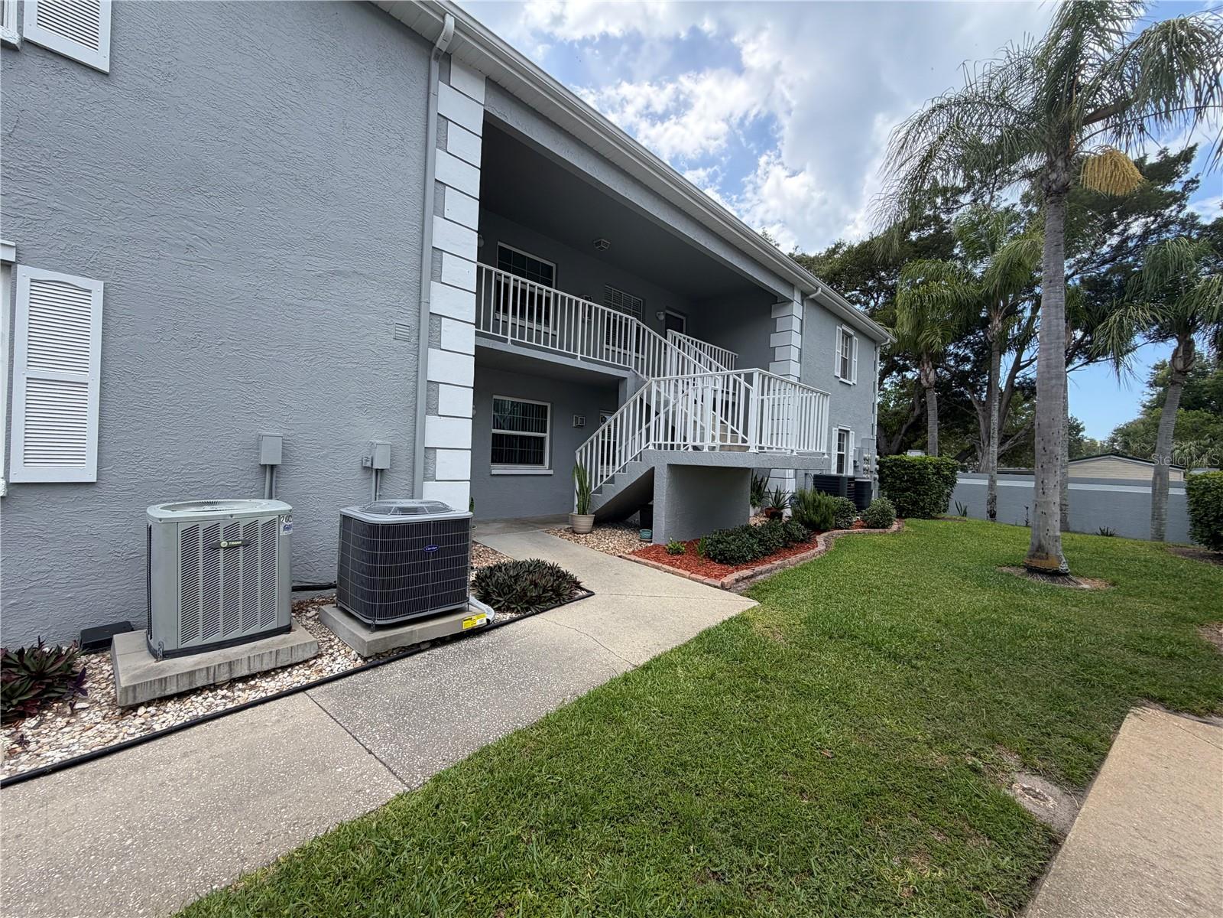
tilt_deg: -0.9
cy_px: 459
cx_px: 612
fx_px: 495
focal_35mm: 14
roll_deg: -2.3
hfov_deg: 102.1
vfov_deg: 85.7
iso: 50
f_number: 2.2
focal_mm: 2.22
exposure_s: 1/502
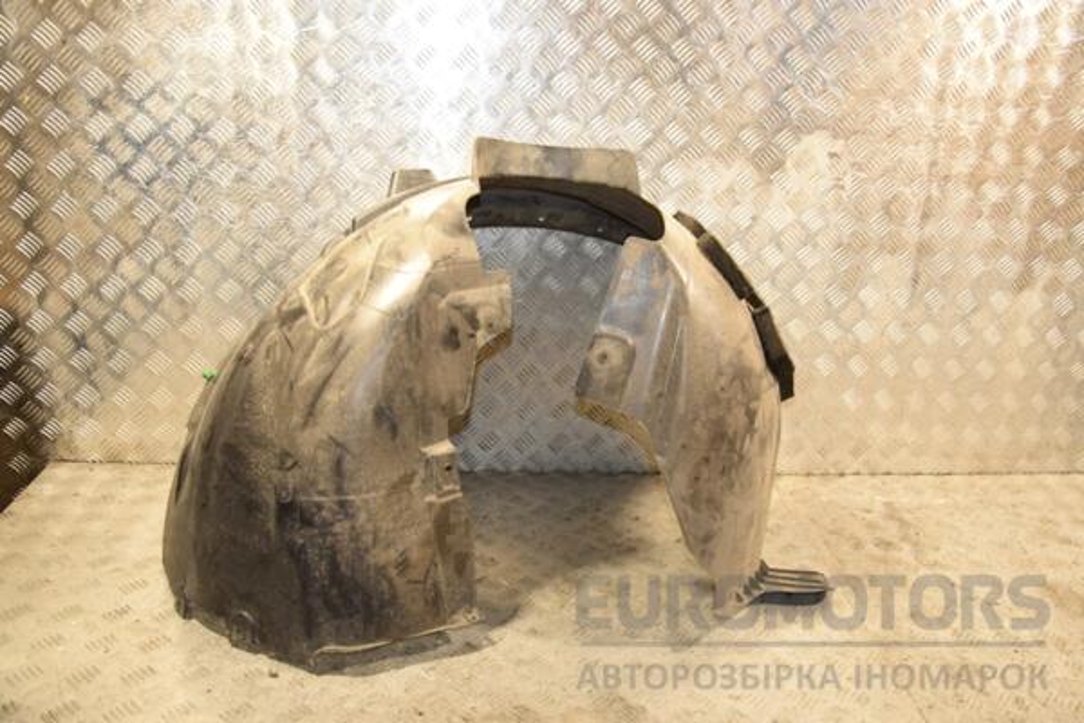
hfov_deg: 59.5
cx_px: 542
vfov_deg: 41.7
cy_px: 362
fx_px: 948
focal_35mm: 32
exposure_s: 1/160
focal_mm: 21
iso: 800
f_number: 5
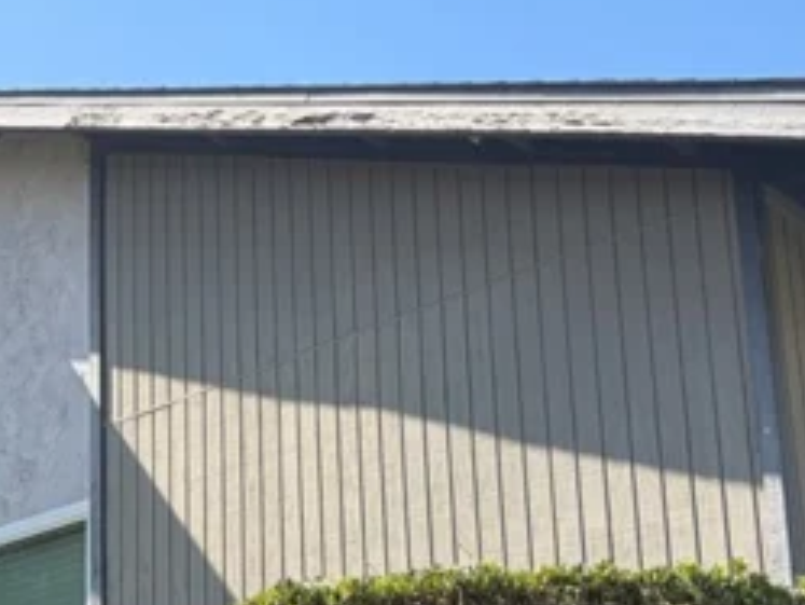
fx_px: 1815
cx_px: 89
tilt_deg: +17.7
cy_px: 569
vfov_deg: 18.5
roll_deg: +2.3
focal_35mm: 78
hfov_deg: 24.3
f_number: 1.6
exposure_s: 1/1667
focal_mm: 5.96
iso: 50
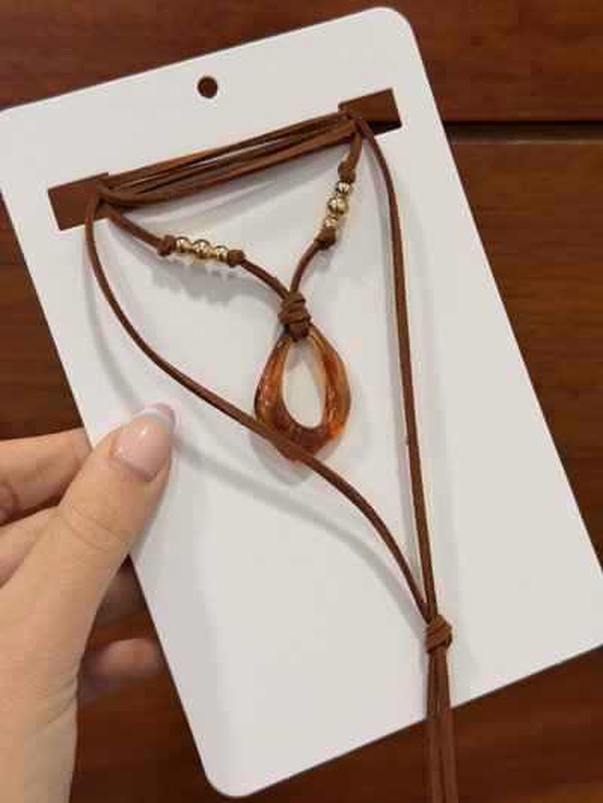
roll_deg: -0.3
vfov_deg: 39.6
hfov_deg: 30.3
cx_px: 302
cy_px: 402
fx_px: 1114
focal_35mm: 48
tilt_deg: -7.4
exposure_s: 1/50
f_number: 1.78
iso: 64
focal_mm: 6.76
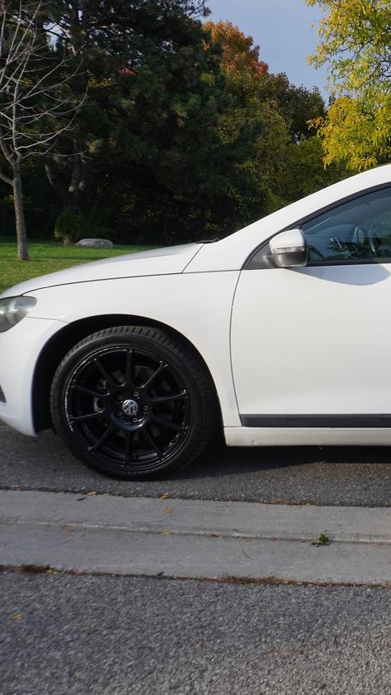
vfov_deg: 52.8
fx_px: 701
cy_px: 350
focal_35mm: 38
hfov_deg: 27.8
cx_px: 455
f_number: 6.3
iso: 100
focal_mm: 16
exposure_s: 1/400
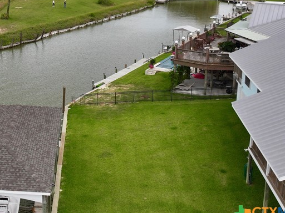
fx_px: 395
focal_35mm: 48
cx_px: 31
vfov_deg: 29.0
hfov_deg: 37.2
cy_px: 20
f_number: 2.8
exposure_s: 1/120
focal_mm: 12.29
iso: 100
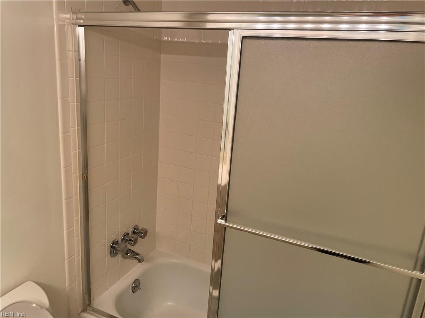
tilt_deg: -14.0
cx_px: 212
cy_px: 159
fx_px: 319
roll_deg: -3.4
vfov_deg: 53.1
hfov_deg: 67.3
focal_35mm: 26
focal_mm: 4.2
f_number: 1.6
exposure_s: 1/120
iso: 100
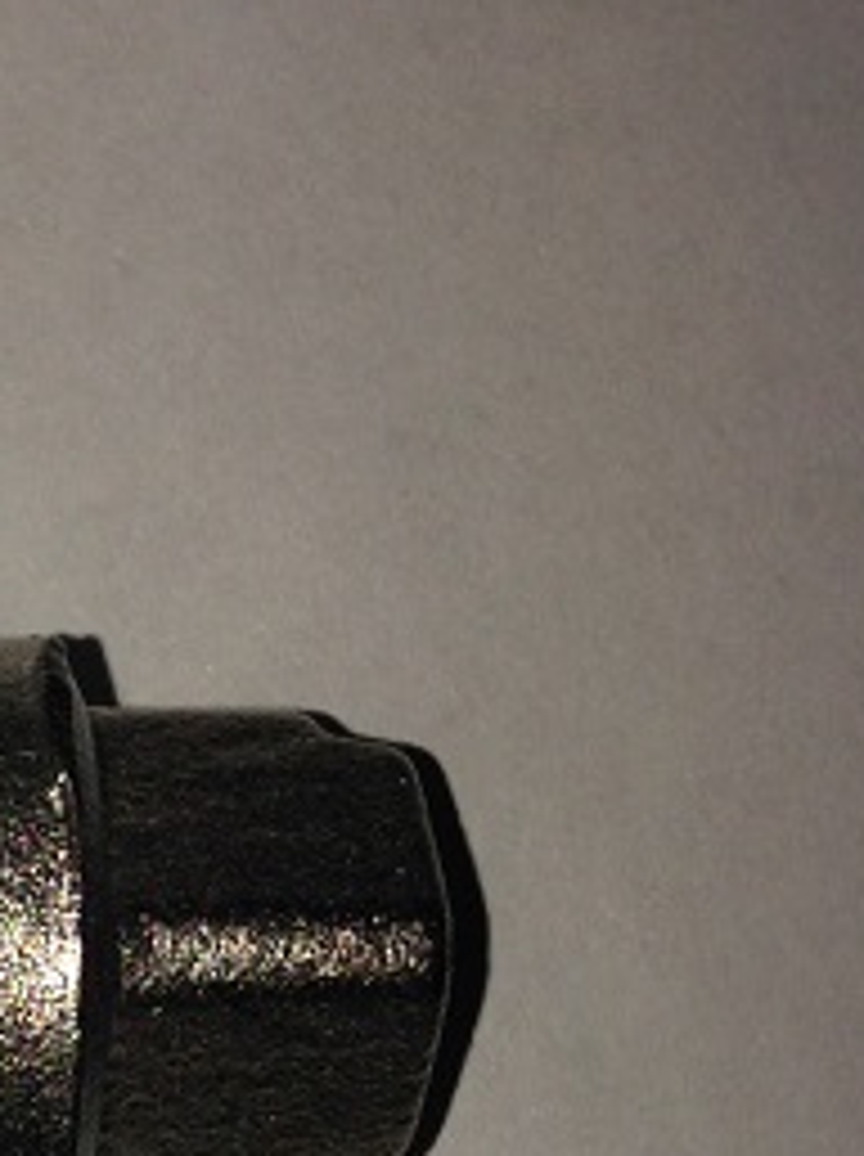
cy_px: 1286
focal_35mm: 126
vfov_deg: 15.2
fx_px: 4204
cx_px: -587
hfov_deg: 11.1
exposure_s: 1/512
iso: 50
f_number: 2.4
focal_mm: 4.12
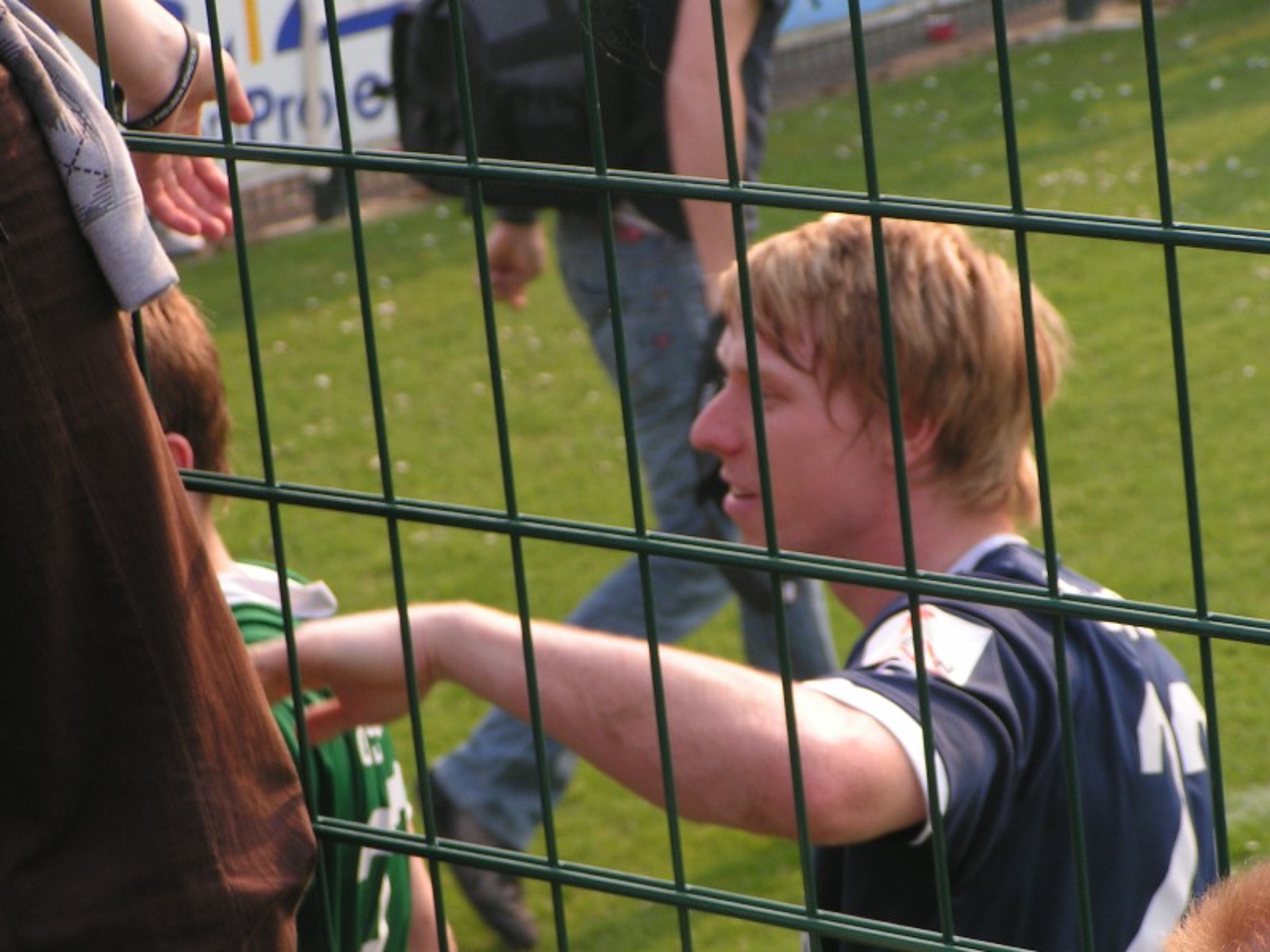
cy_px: 476
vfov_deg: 7.9
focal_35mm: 188
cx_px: 635
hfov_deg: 10.5
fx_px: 6897
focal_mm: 28.8
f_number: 4.5
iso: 50
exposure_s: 1/250
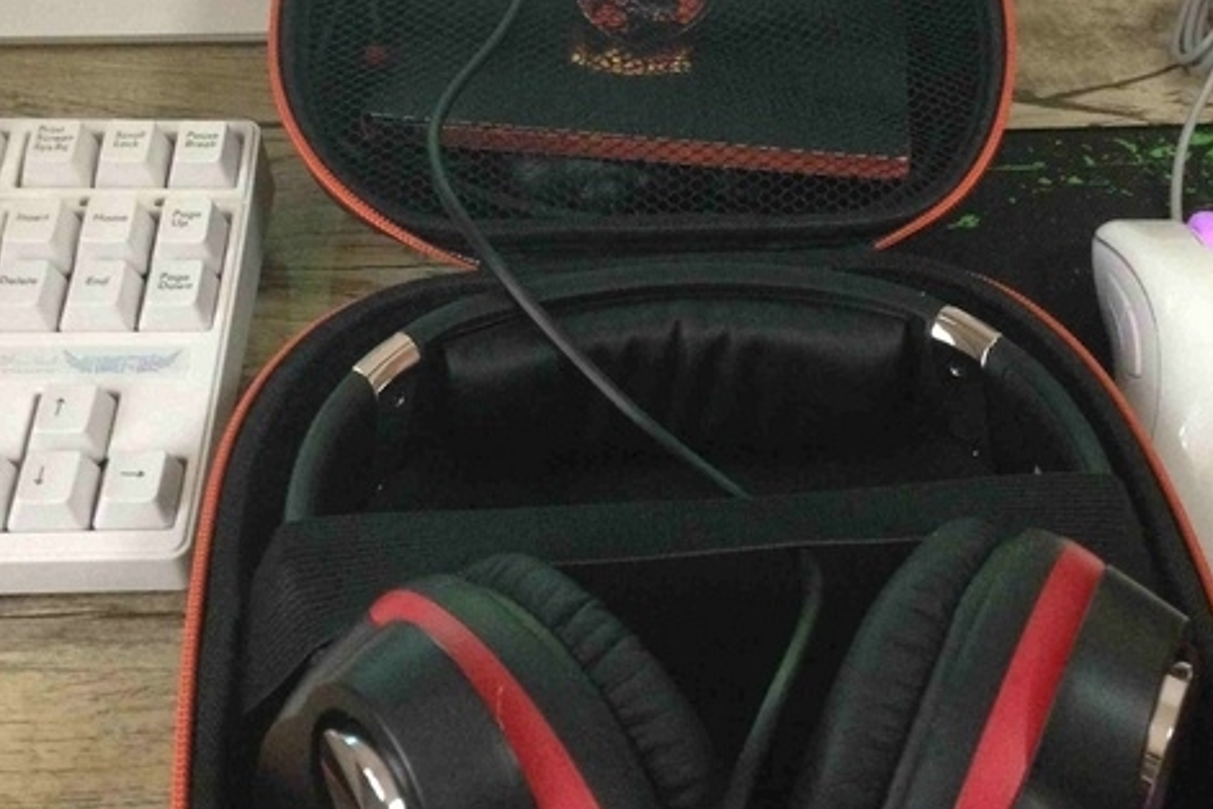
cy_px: 188
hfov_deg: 35.6
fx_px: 1887
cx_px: 695
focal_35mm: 56
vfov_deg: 23.9
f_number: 2.4
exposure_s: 1/15
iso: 400
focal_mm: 4.13
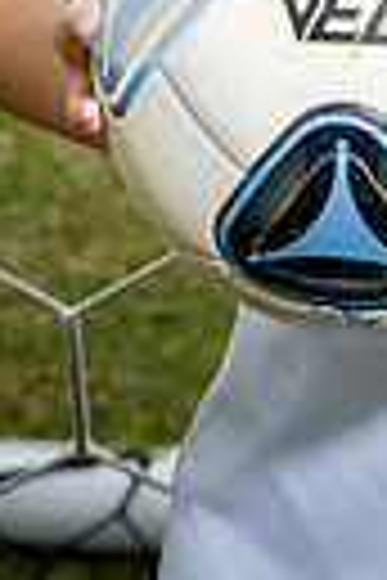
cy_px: -387
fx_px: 3418
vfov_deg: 9.3
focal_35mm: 212
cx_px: 585
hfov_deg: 6.4
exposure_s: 1/250
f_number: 6.3
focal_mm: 61
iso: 100
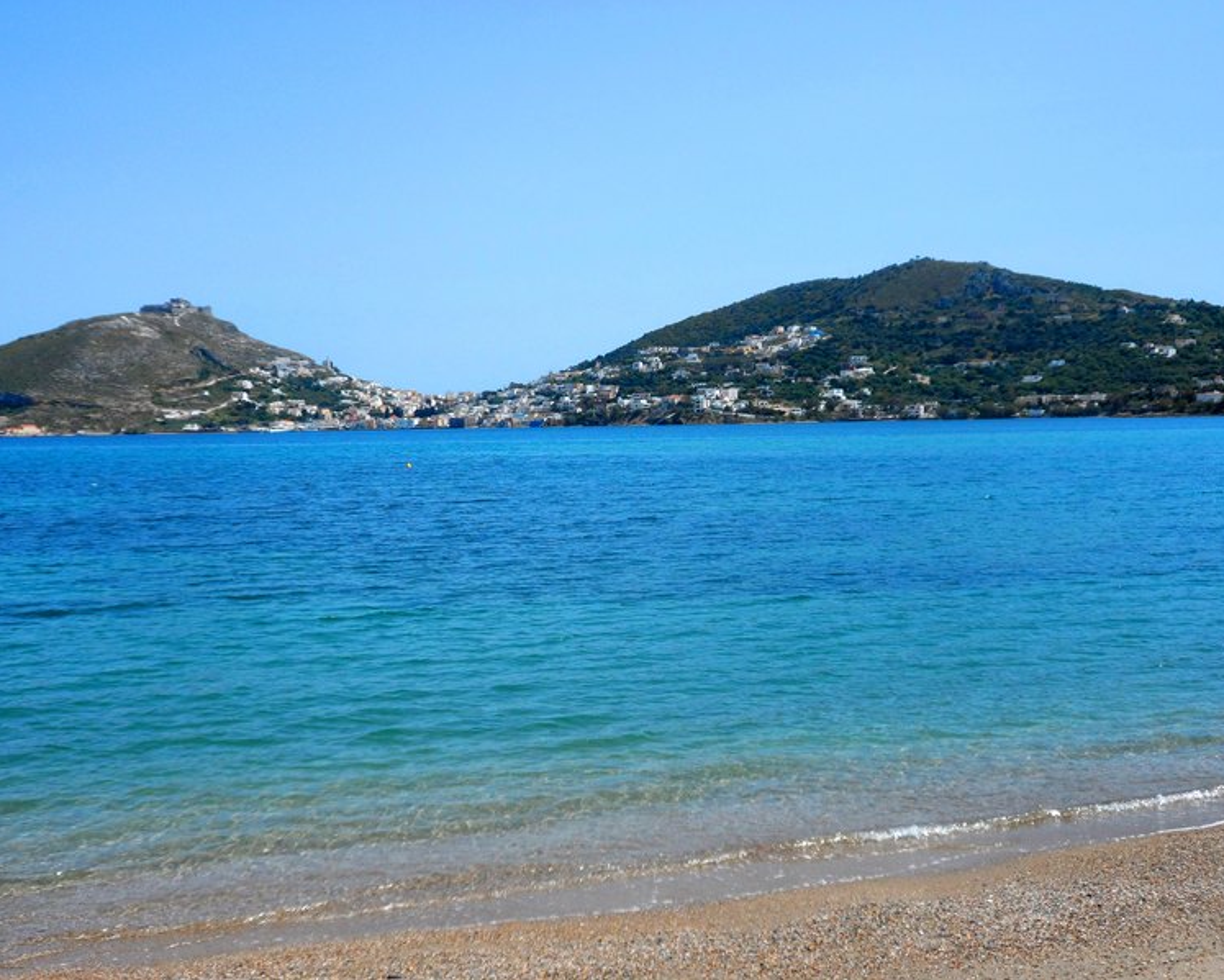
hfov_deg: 40.3
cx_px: 573
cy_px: 490
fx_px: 1667
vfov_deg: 32.8
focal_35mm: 46
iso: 80
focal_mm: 8
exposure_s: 1/1000
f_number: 3.9
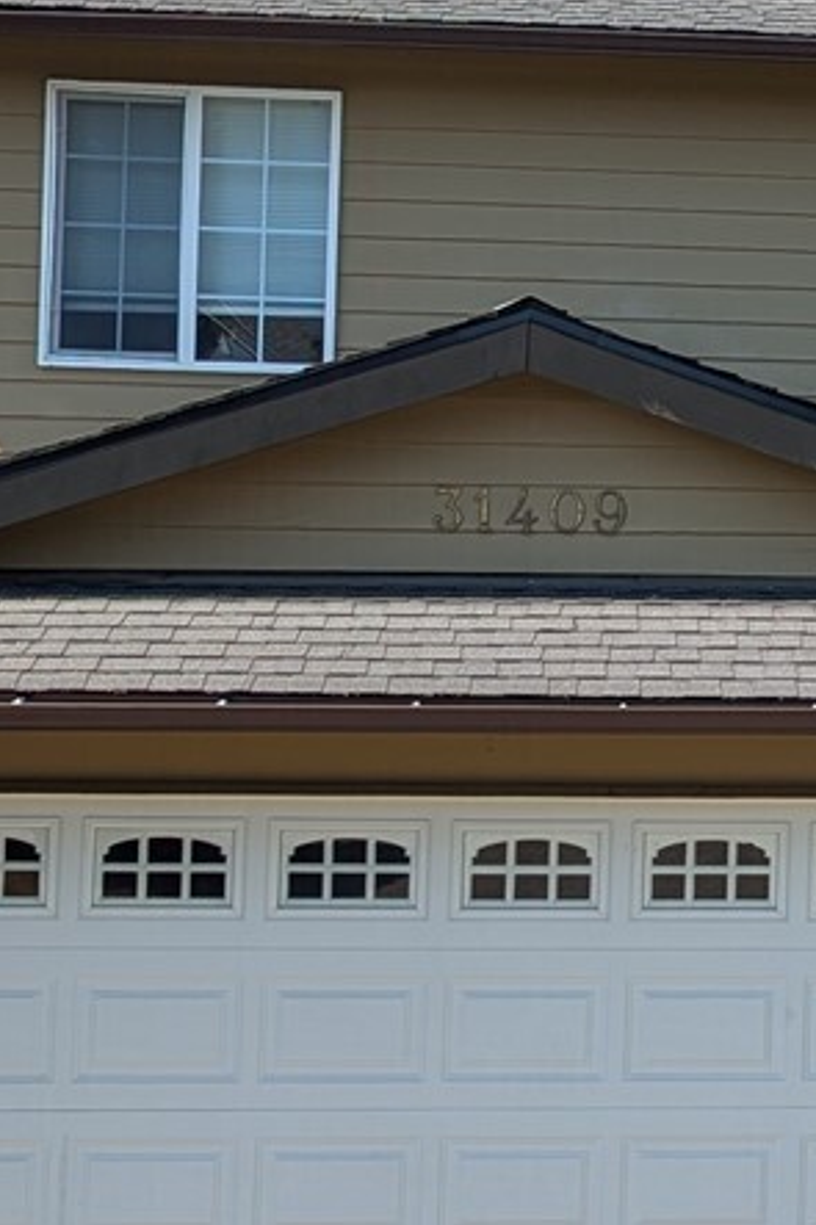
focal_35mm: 90
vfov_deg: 22.6
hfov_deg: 14.3
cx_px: 1178
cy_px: 455
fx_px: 3062
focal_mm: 6.81
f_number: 1.85
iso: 42
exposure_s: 1/1381
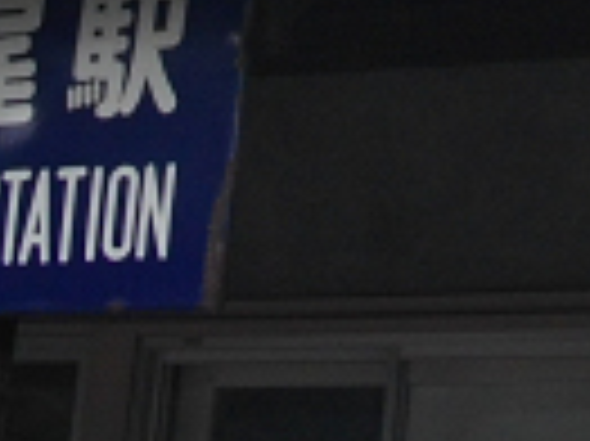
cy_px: -338
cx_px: 761
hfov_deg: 12.6
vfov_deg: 9.3
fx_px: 2588
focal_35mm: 152
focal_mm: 5.7
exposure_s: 1/60
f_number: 8.8
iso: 100
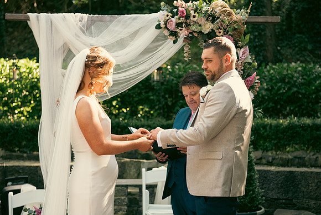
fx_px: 553
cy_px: 108
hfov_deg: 32.4
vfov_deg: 21.9
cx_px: 160
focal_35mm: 62
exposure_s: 1/160
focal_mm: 62
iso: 320
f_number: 3.5
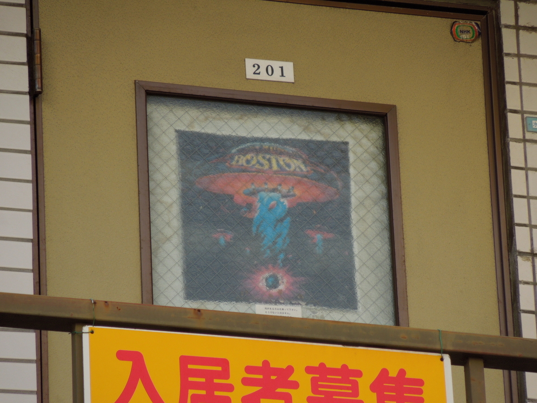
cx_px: 268
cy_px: 202
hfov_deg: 5.7
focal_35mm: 350
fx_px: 5430
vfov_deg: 4.2
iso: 110
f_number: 5.9
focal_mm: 63
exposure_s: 1/125
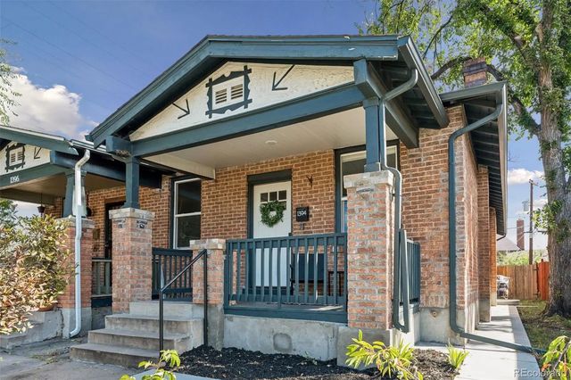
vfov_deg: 53.1
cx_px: 286
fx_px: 380
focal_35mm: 24
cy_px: 190
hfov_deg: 73.8
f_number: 9
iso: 400
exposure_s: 1/200
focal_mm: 24
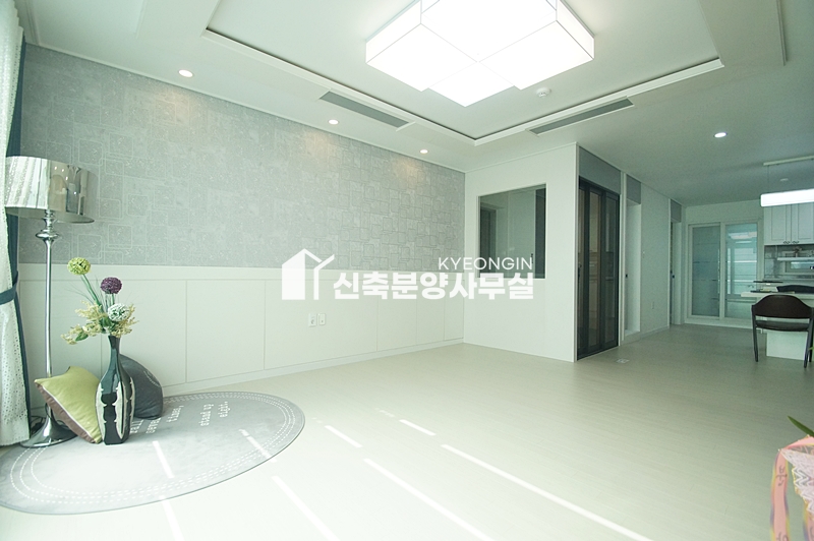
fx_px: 339
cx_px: 407
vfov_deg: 77.2
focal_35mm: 15
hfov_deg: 100.4
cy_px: 270
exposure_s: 1/640
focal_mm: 10
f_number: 3.5
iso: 800
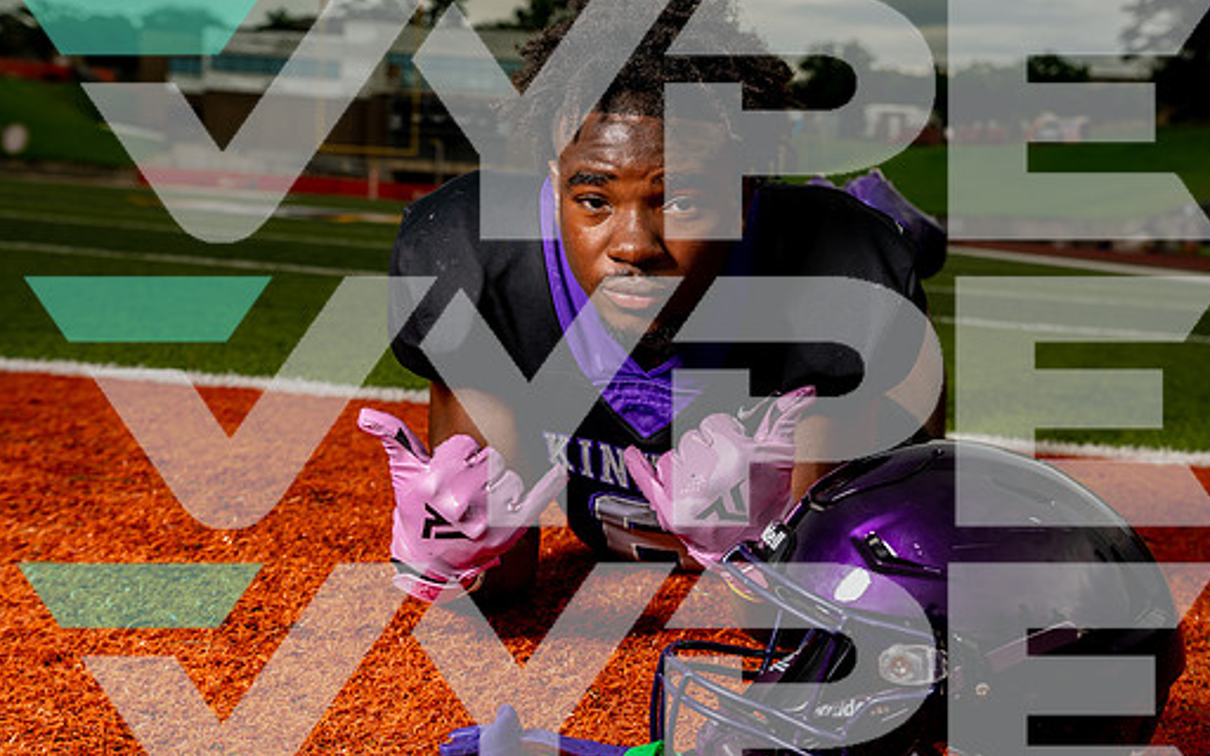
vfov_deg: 24.9
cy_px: 403
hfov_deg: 38.9
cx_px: 626
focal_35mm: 52
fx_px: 1715
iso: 100
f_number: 5.6
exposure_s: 1/200
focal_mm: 45
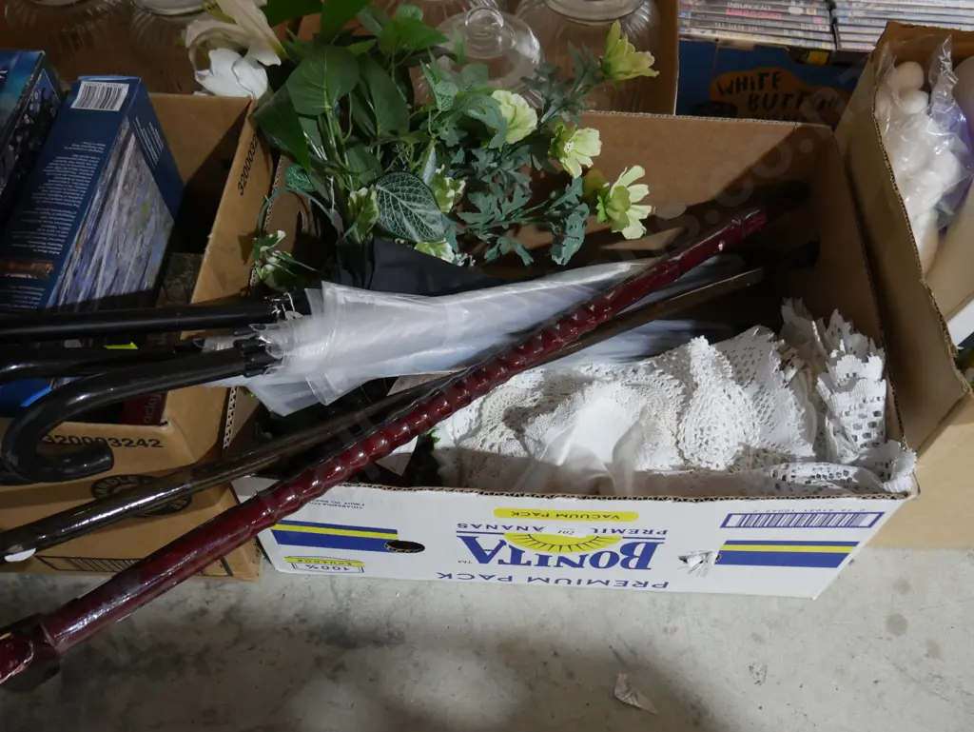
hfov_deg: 53.9
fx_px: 957
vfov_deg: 41.8
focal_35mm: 34
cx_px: 487
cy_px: 366
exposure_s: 1/60
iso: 1250
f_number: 4
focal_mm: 17
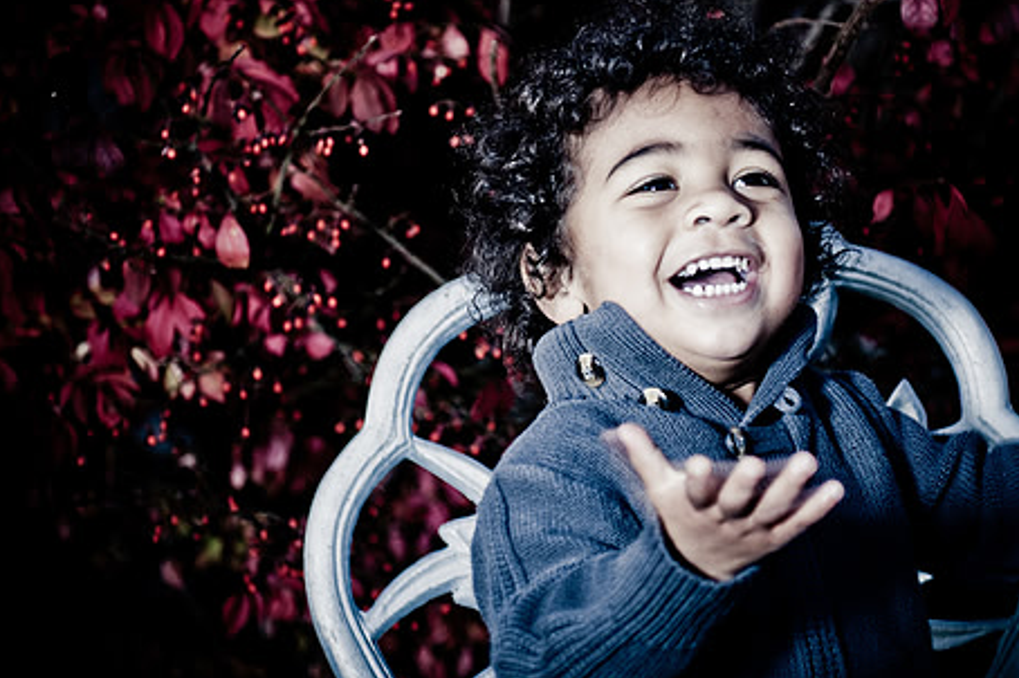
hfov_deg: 15.3
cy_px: 293
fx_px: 3790
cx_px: 595
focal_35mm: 134
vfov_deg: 10.2
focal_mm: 70
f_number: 2.8
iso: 200
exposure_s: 1/60
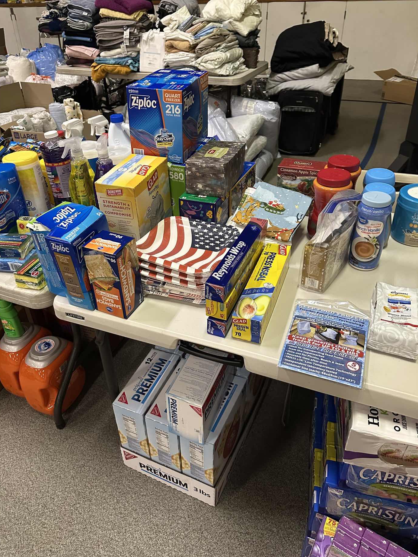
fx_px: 419
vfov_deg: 67.3
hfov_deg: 53.0
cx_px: 193
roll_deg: +2.0
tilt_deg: -33.8
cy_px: 267
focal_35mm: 26
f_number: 1.78
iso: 640
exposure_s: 1/60
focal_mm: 6.86
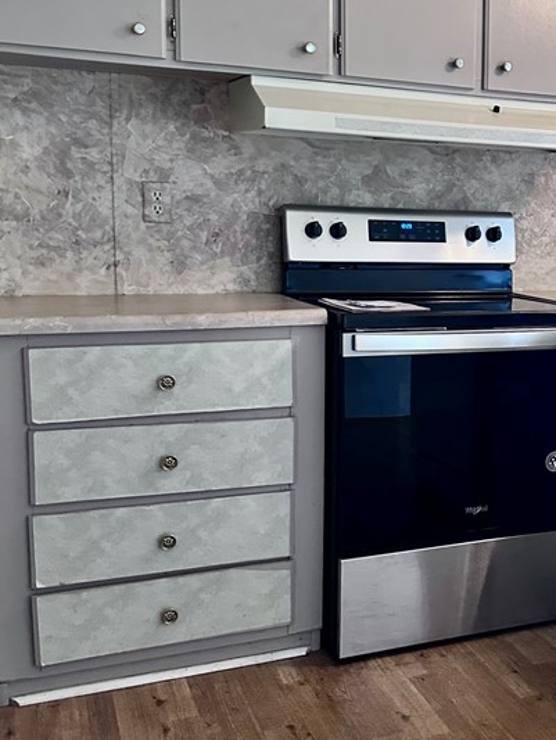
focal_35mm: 46
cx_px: 521
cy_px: 352
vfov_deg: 41.2
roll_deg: -1.4
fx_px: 984
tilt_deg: -6.7
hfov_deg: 29.9
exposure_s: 1/60
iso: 500
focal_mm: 6.86
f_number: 1.78
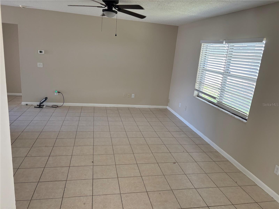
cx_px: 140
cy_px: 104
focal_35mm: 26
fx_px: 210
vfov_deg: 53.1
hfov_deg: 67.3
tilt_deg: -16.1
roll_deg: -4.3
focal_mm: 5.96
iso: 125
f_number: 1.6
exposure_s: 1/122
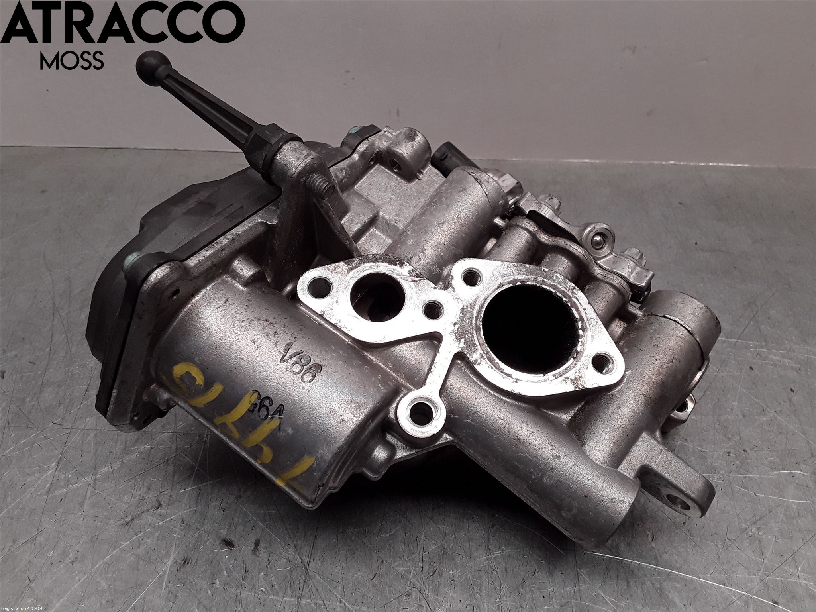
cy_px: 306
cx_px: 408
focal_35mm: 28
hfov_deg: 63.4
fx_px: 660
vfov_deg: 49.7
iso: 40
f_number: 1.9
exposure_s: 1/104
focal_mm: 2.91
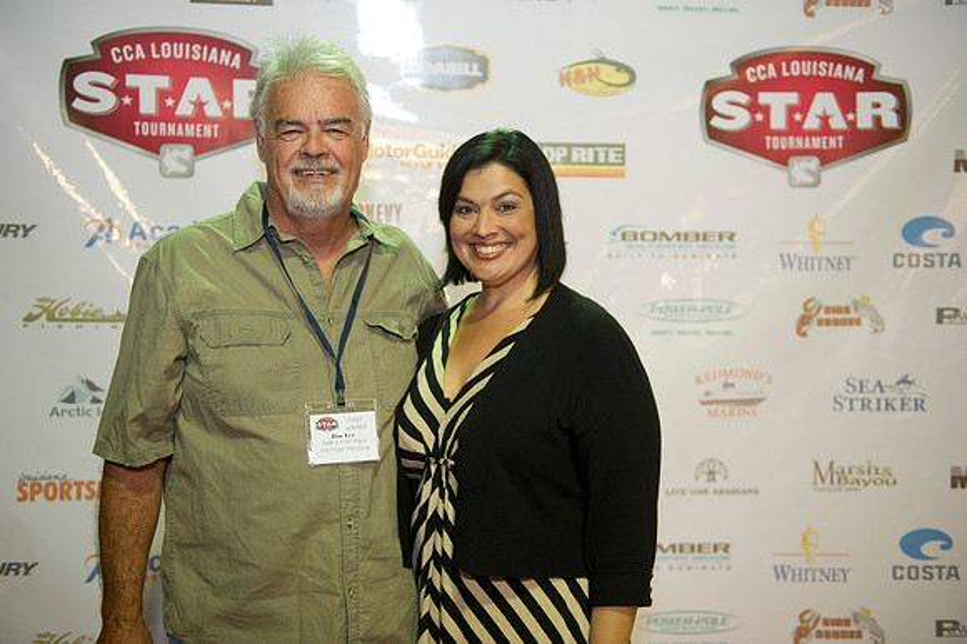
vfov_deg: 33.4
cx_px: 484
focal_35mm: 40
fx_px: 1074
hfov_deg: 48.5
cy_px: 322
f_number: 2.8
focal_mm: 40
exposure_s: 1/60
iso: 1250
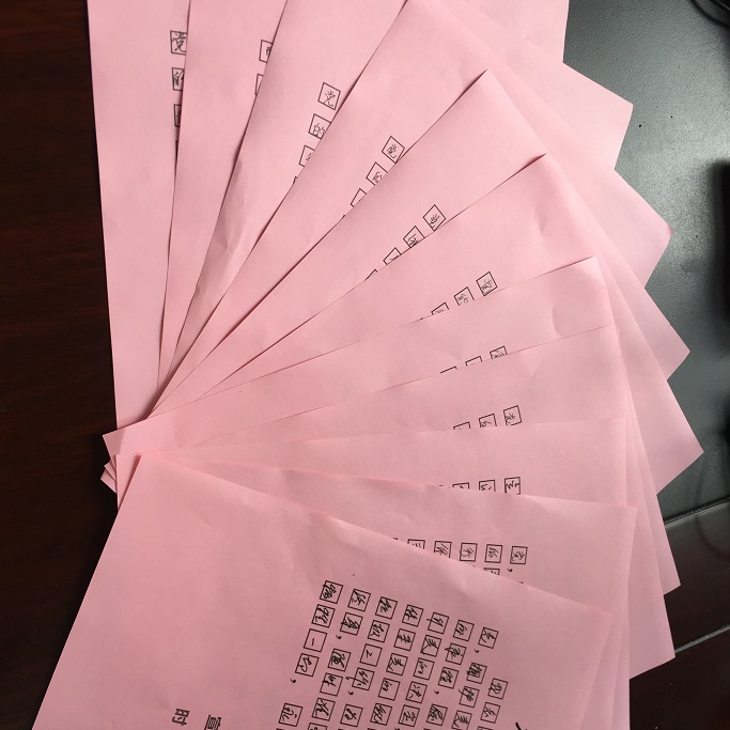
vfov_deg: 47.0
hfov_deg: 47.2
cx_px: 357
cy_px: 426
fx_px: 835
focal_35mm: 35
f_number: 2.2
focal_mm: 4.15
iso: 40
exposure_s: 1/100
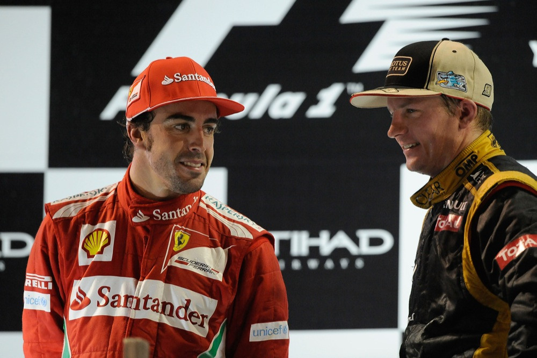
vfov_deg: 2.7
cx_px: 268
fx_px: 7455
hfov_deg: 4.1
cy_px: 179
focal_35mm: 500
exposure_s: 1/640
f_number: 5
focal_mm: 500
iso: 4000
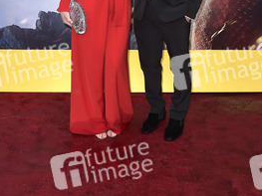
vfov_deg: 33.2
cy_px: 17
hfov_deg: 45.8
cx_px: 131
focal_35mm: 41
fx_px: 310
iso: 320
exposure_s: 1/250
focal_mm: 28
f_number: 6.3
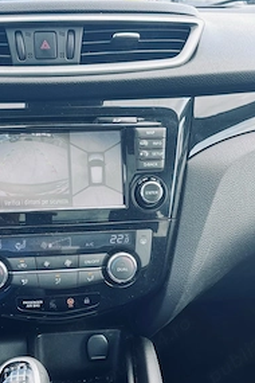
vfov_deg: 49.6
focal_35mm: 38
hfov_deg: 34.5
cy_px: 262
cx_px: 70
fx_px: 404
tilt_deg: -32.2
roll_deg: +1.6
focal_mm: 5.1
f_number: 1.6
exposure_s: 1/124
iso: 32
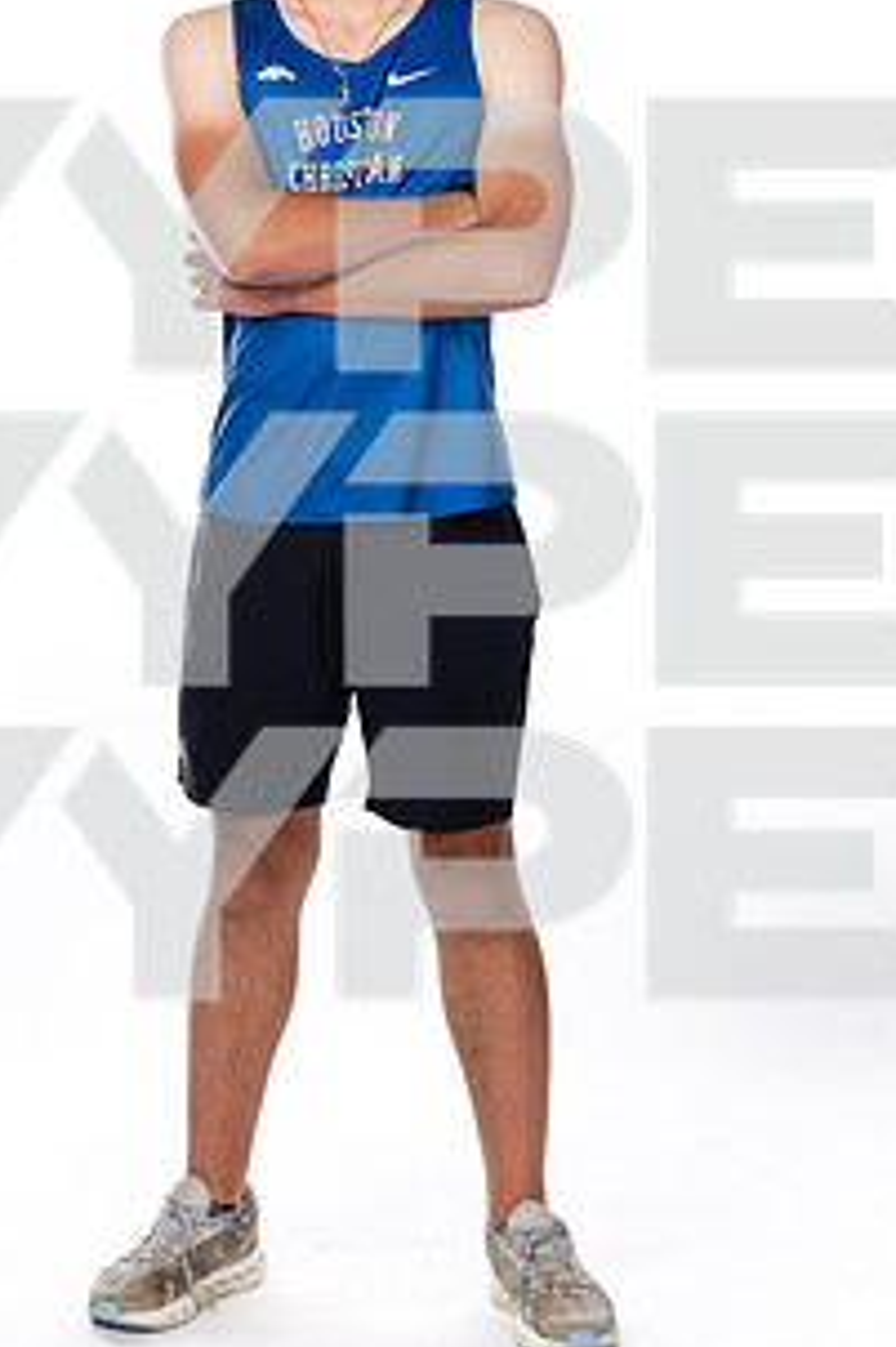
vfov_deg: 24.7
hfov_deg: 16.6
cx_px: 294
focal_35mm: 82
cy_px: 553
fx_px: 3065
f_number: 8
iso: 640
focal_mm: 55
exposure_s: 1/250
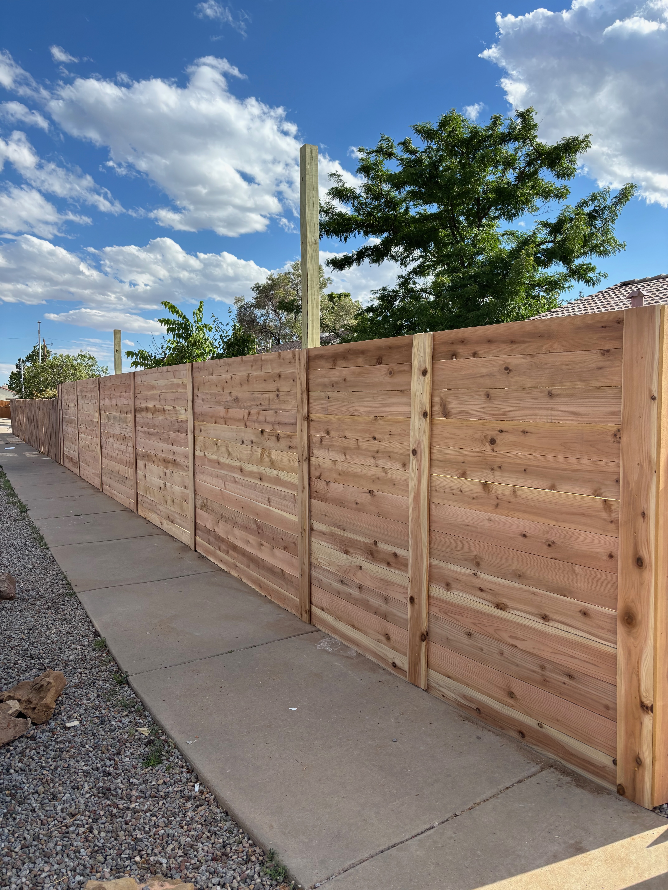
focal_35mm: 26
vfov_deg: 67.3
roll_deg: +0.4
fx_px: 669
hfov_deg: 53.1
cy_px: 445
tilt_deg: -3.3
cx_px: 334
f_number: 1.6
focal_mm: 5.96
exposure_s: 1/2451
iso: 50
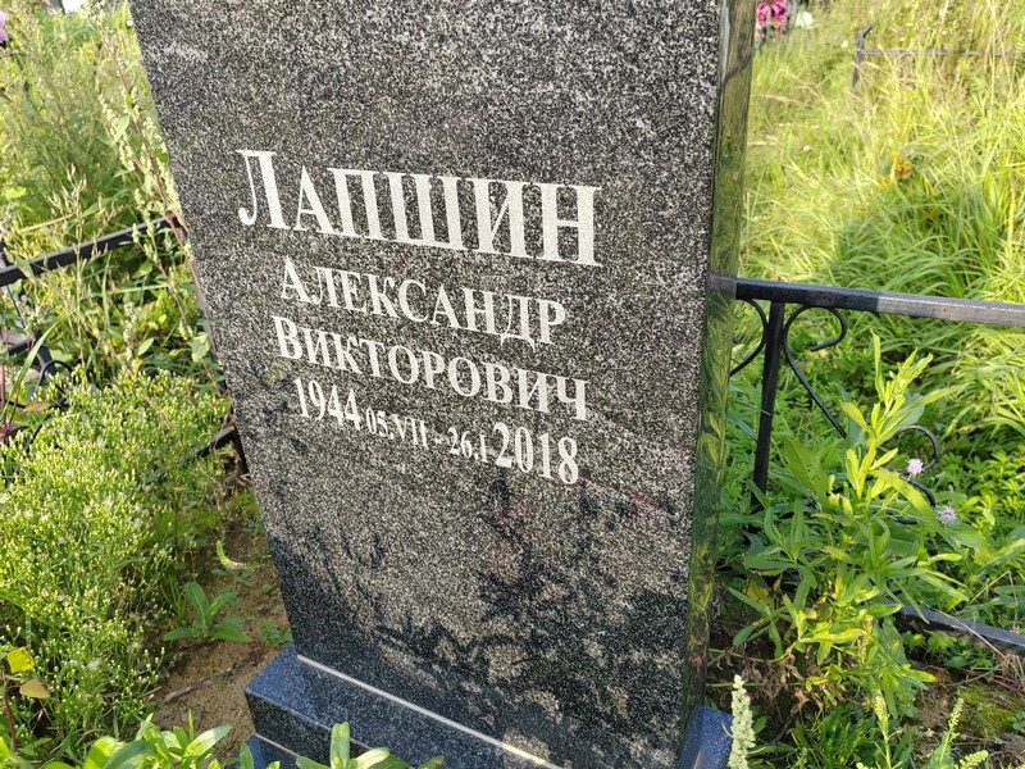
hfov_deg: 65.3
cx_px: 512
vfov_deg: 51.4
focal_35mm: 27
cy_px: 384
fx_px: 799
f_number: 1.9
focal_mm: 5.52
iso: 100
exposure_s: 1/340
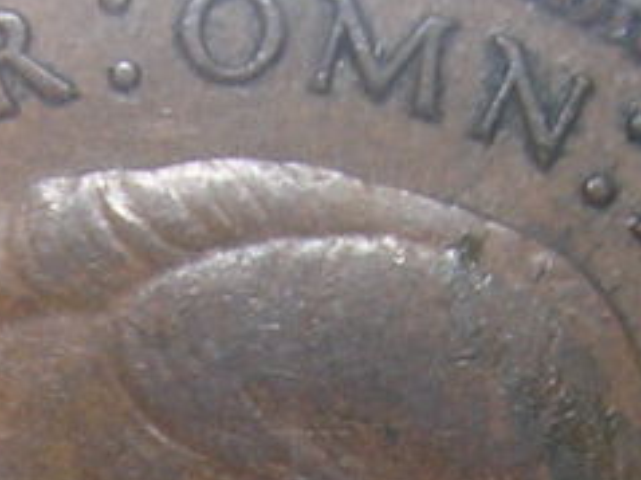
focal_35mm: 159
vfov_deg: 9.0
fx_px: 2943
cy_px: 764
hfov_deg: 12.4
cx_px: 97
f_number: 2.8
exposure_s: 1/8.4
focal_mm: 5.8
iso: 100
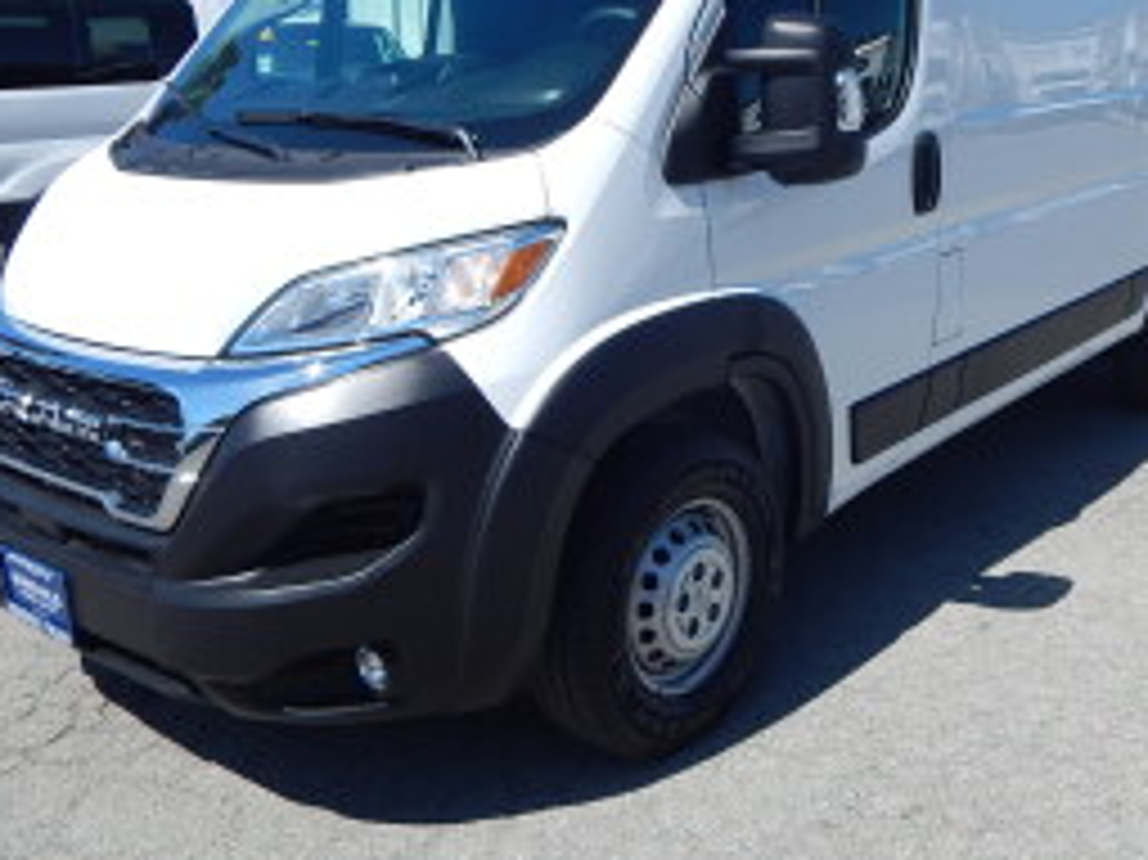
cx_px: 689
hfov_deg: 48.7
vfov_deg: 37.3
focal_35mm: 38
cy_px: 286
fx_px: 1260
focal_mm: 4.5
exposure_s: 1/800
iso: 125
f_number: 6.1
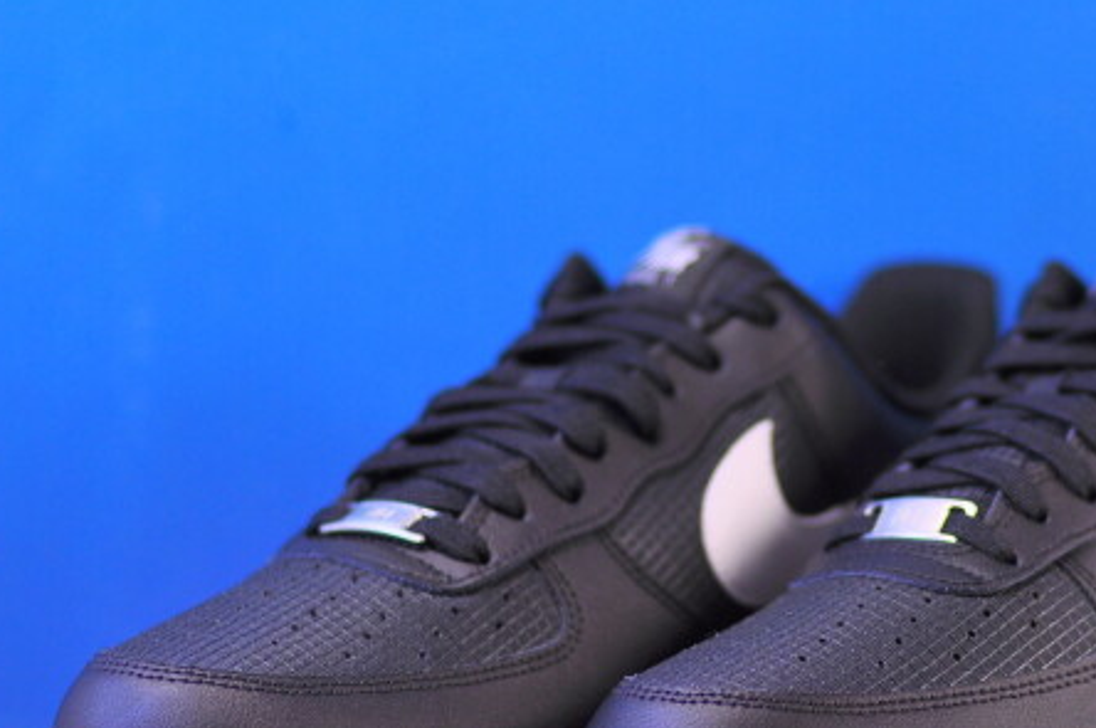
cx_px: 795
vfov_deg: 10.1
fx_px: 4105
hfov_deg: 15.2
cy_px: 394
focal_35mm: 135
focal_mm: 50
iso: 250
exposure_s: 1/320
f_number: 2
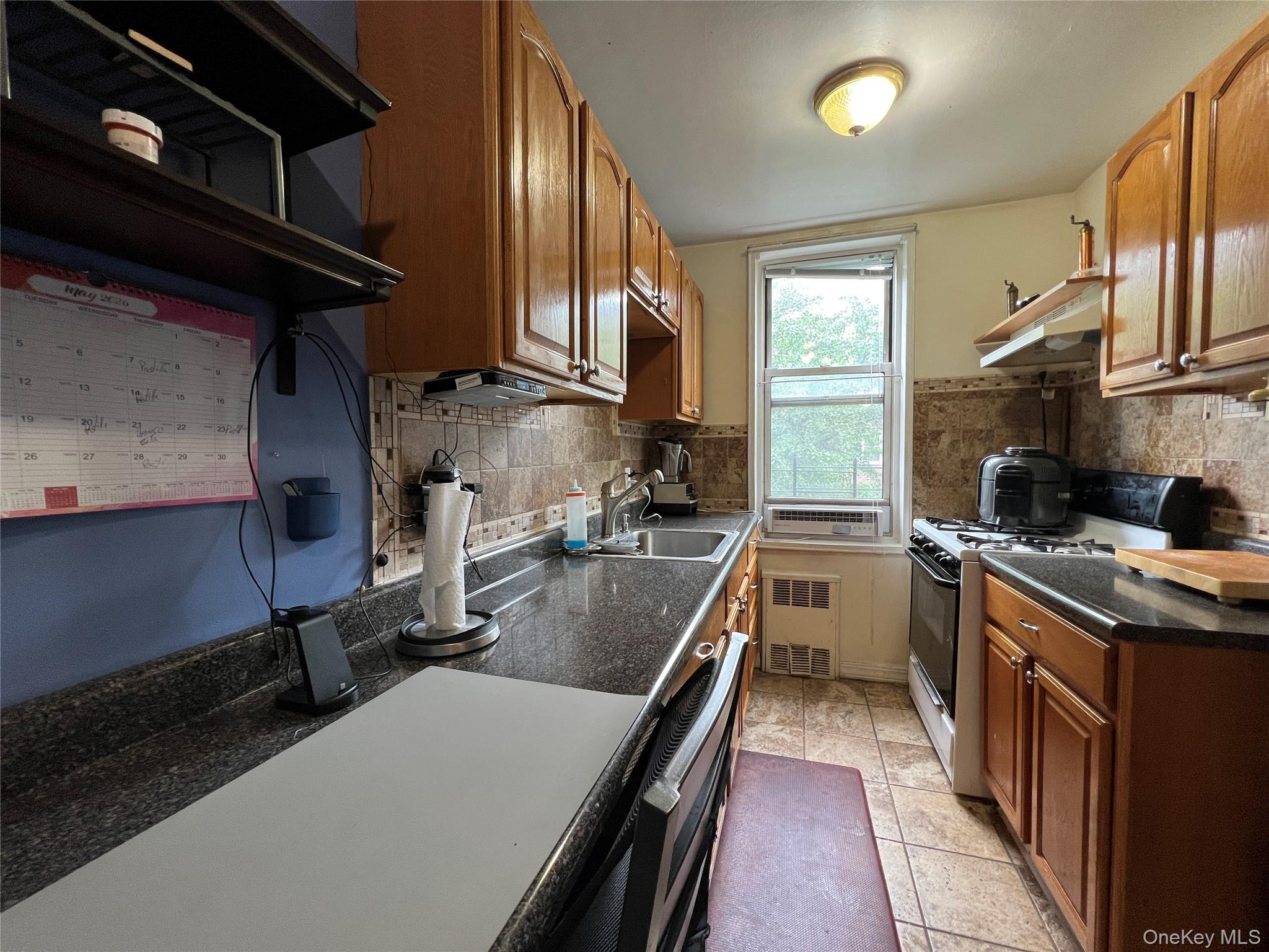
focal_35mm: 13
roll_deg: +1.1
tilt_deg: -2.3
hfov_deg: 106.2
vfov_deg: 89.9
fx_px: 477
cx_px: 634
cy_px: 476
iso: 160
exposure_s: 1/60
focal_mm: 1.57
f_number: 1.8
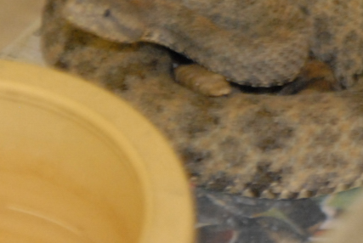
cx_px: 226
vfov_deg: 4.1
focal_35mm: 340
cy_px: 25
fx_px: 3428
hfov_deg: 6.1
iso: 1100
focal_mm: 75
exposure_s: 1/50
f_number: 2.8
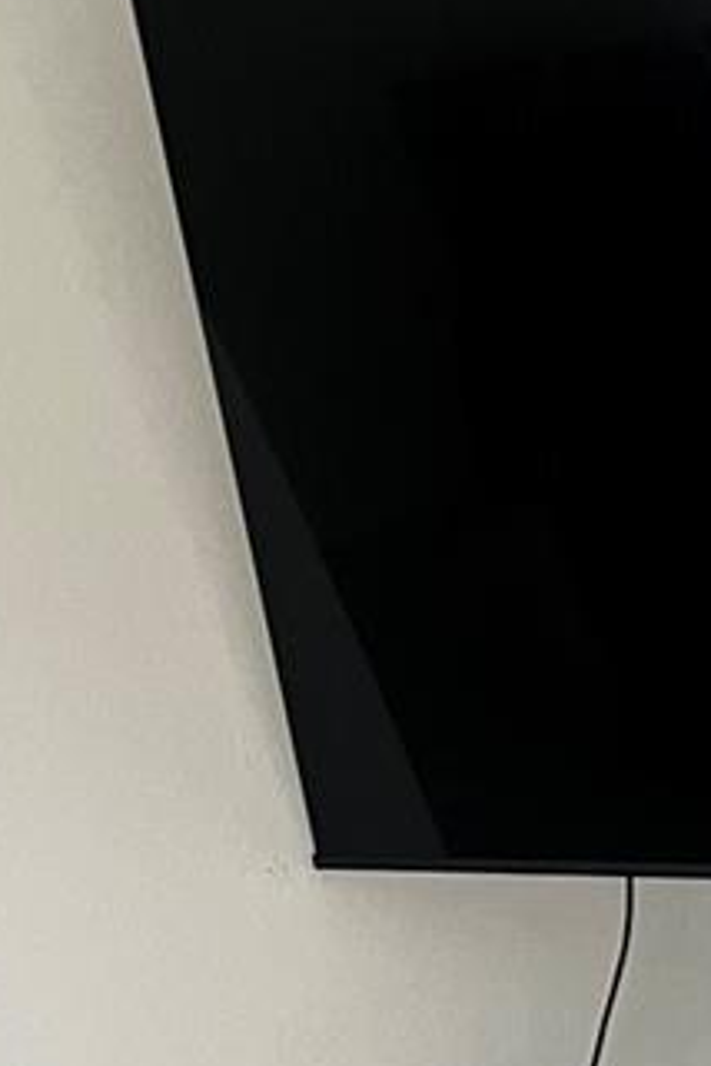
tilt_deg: -5.1
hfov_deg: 13.1
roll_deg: -1.0
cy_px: 717
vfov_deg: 20.1
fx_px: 2992
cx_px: 917
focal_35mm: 101
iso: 200
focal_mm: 5.7
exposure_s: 1/60
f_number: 1.5
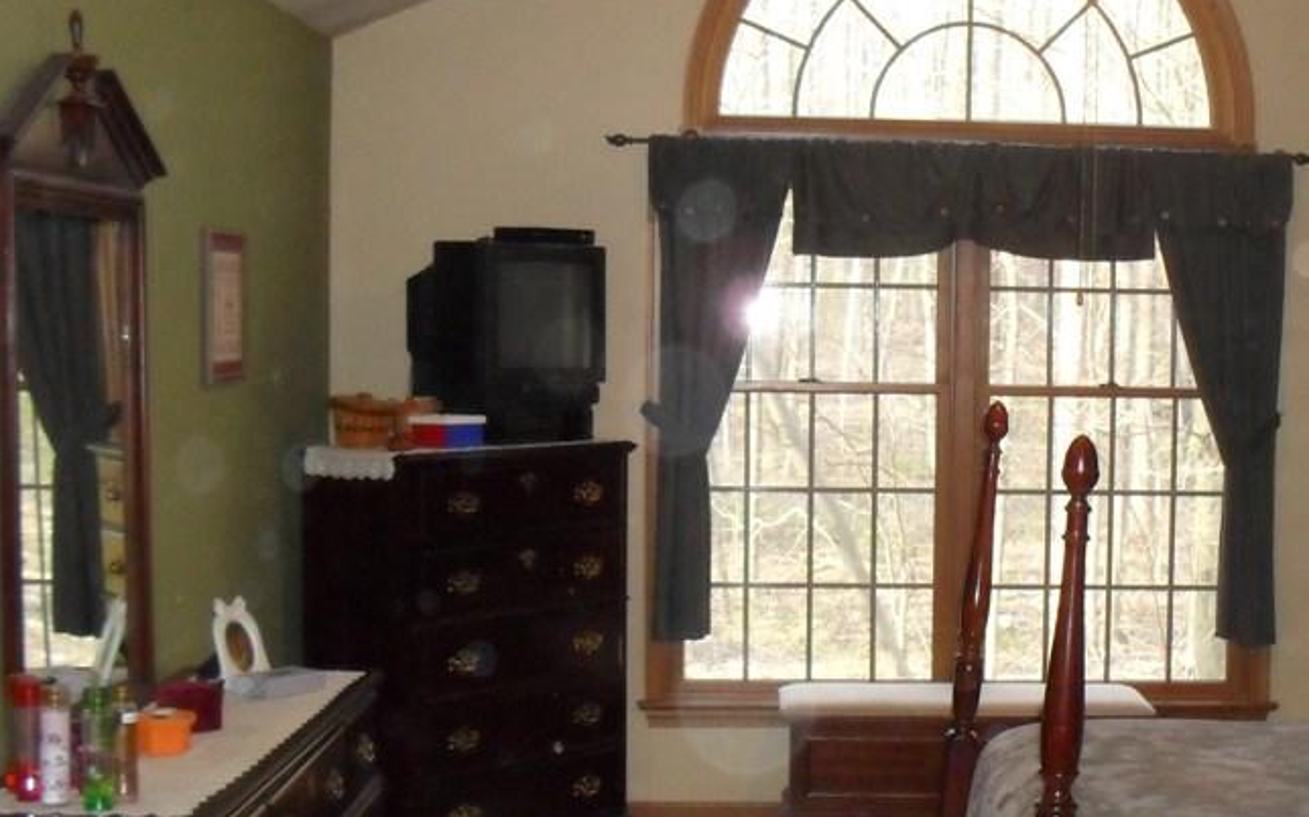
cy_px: 482
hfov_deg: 34.0
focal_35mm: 59
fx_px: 2104
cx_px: 957
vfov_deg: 22.0
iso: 320
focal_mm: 6.3
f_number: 3.2
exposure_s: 1/45
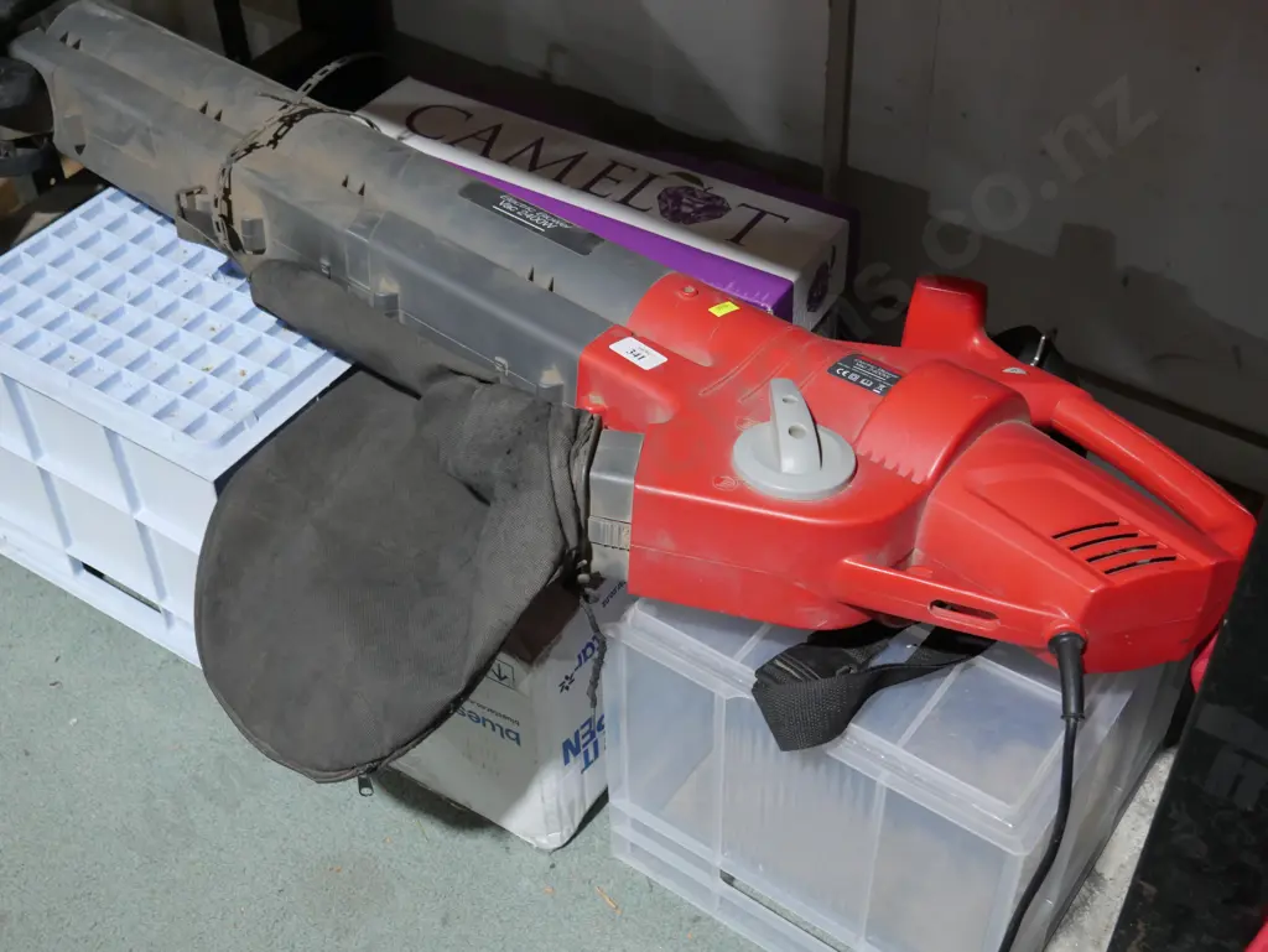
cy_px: 476
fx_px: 1612
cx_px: 634
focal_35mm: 44
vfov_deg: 32.9
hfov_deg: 42.9
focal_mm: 22
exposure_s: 1/60
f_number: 4.7
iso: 1000
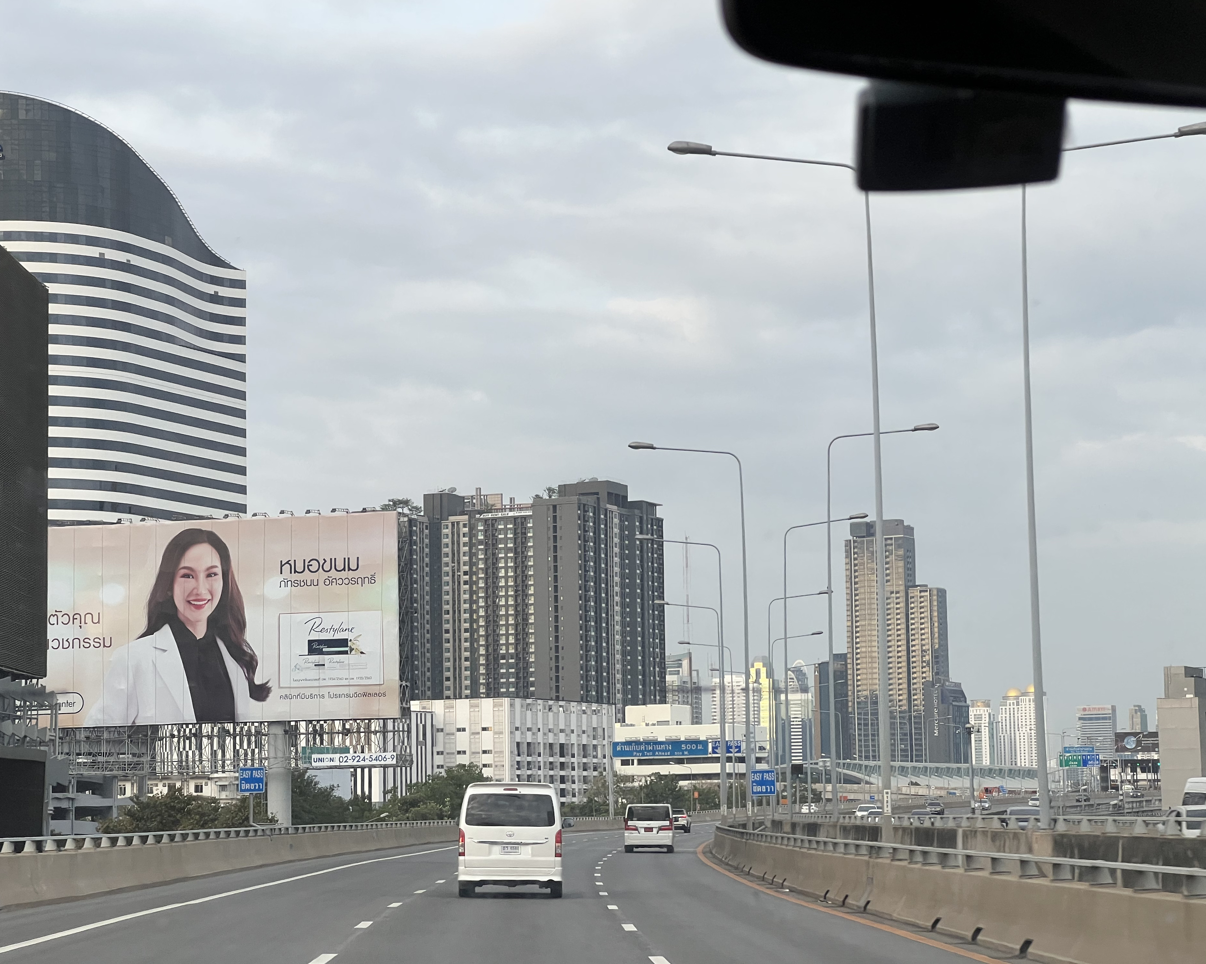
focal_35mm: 81
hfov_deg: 23.6
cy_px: 479
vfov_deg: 18.9
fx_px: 2891
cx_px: 627
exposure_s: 1/126
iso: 64
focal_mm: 9
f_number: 2.8
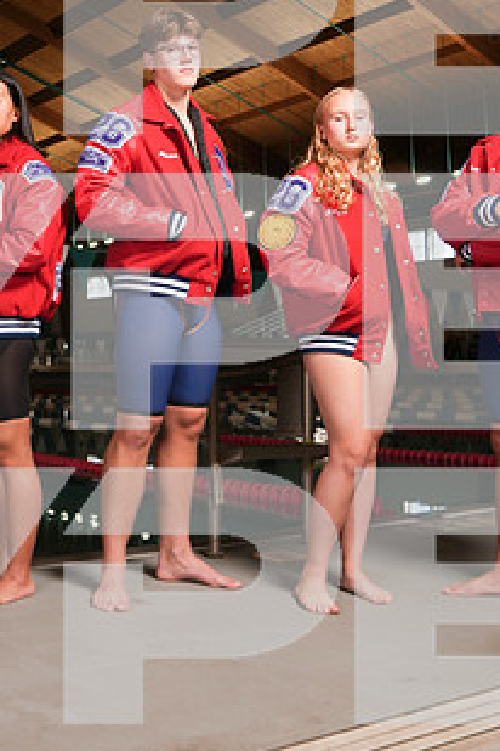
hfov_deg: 28.4
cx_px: 24
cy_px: 303
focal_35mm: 45
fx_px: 937
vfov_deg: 43.4
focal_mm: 24
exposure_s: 1/160
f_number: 5.6
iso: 250
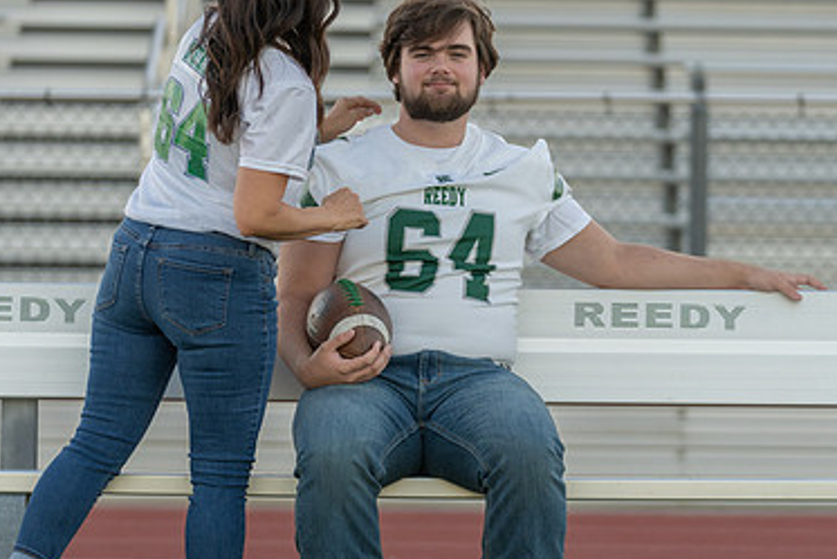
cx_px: 388
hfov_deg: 9.9
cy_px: 232
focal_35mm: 207
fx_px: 4814
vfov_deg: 6.6
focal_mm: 127
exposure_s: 1/400
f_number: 2.8
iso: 320
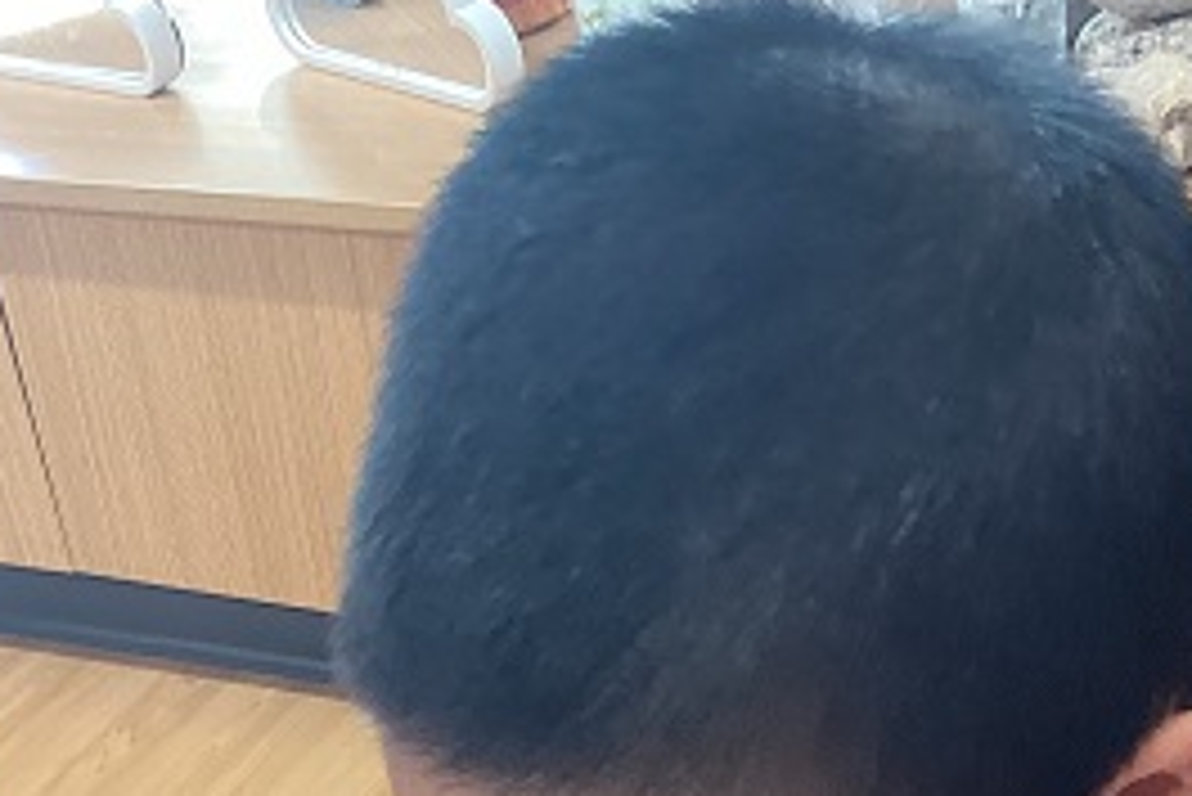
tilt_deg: -44.6
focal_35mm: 81
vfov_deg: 14.8
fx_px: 2683
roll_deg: +10.9
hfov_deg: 25.0
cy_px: 1412
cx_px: 571
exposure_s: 1/50
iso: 125
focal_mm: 3.3
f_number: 2.4
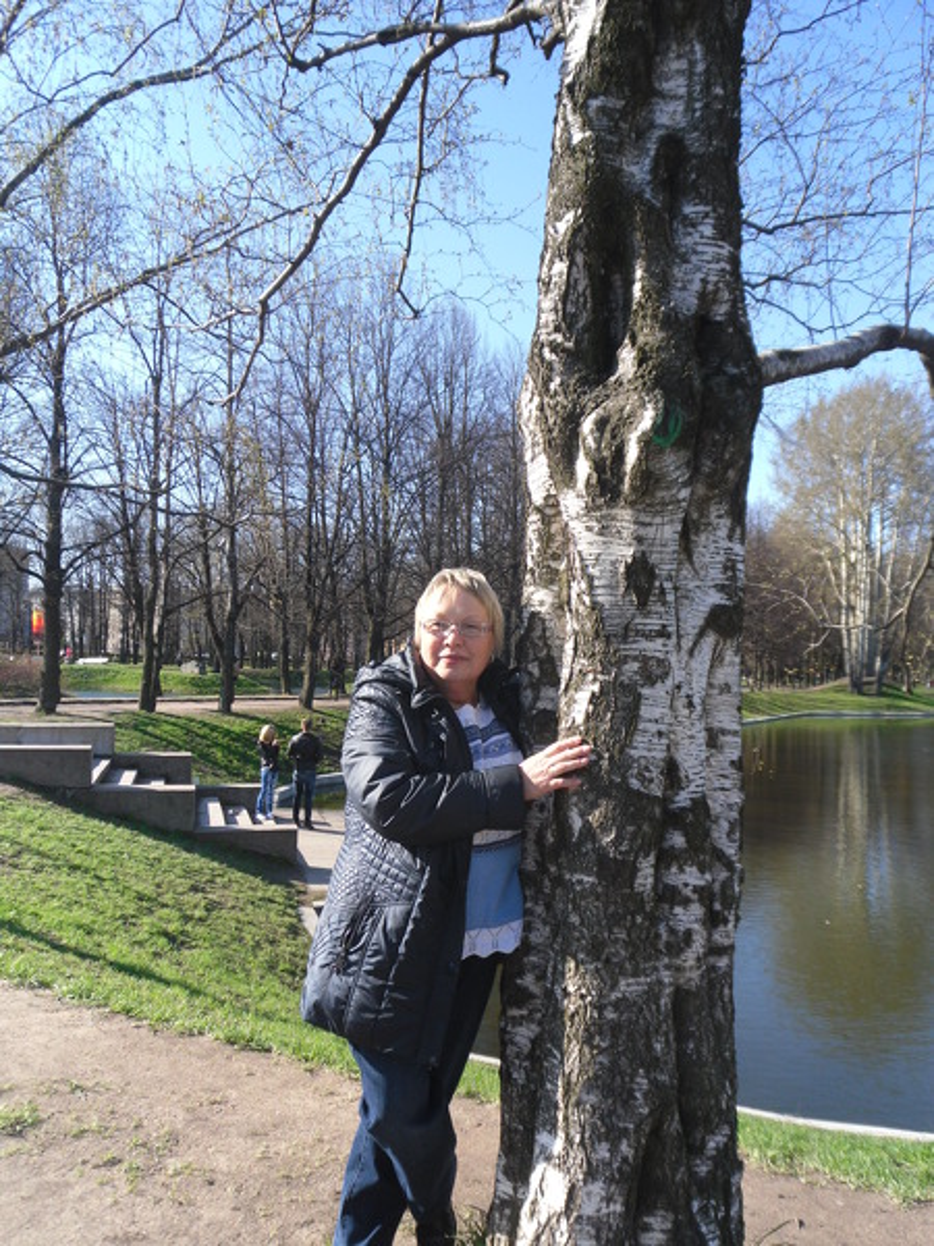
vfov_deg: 63.4
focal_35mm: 28
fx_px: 1007
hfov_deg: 49.7
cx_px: 467
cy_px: 623
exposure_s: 1/304
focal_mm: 5.1
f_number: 3.4
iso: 80
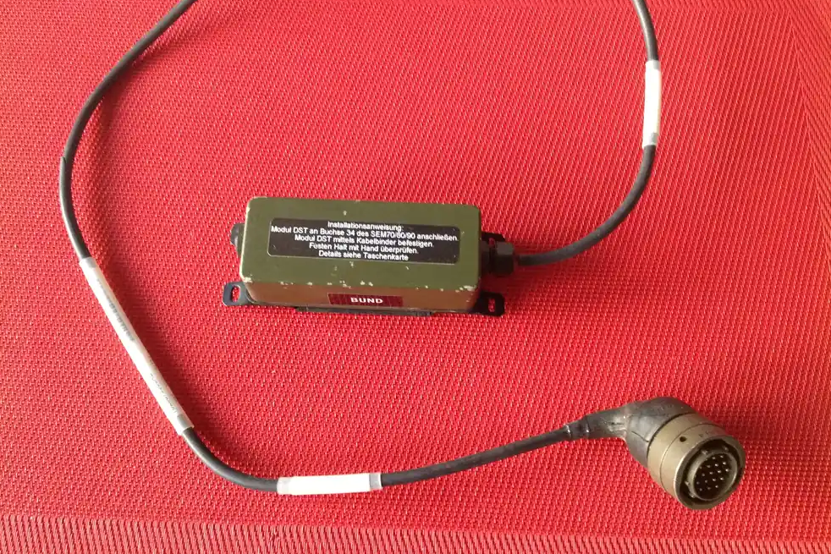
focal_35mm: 37
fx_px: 854
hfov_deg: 51.9
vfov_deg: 35.9
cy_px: 242
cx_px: 410
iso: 400
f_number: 2.4
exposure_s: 1/15
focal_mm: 4.28
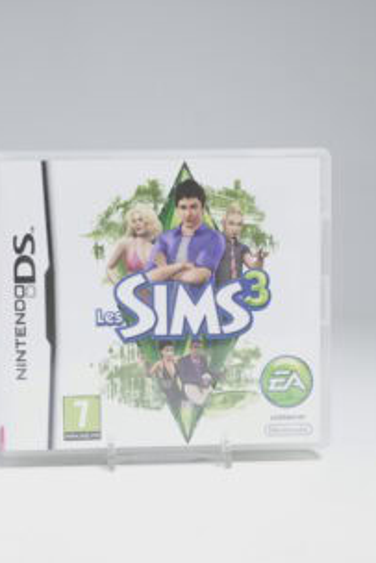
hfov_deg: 23.8
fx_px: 892
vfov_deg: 35.0
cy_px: 293
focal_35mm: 57
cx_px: 165
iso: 640
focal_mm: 34
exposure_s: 1/20
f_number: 5.6
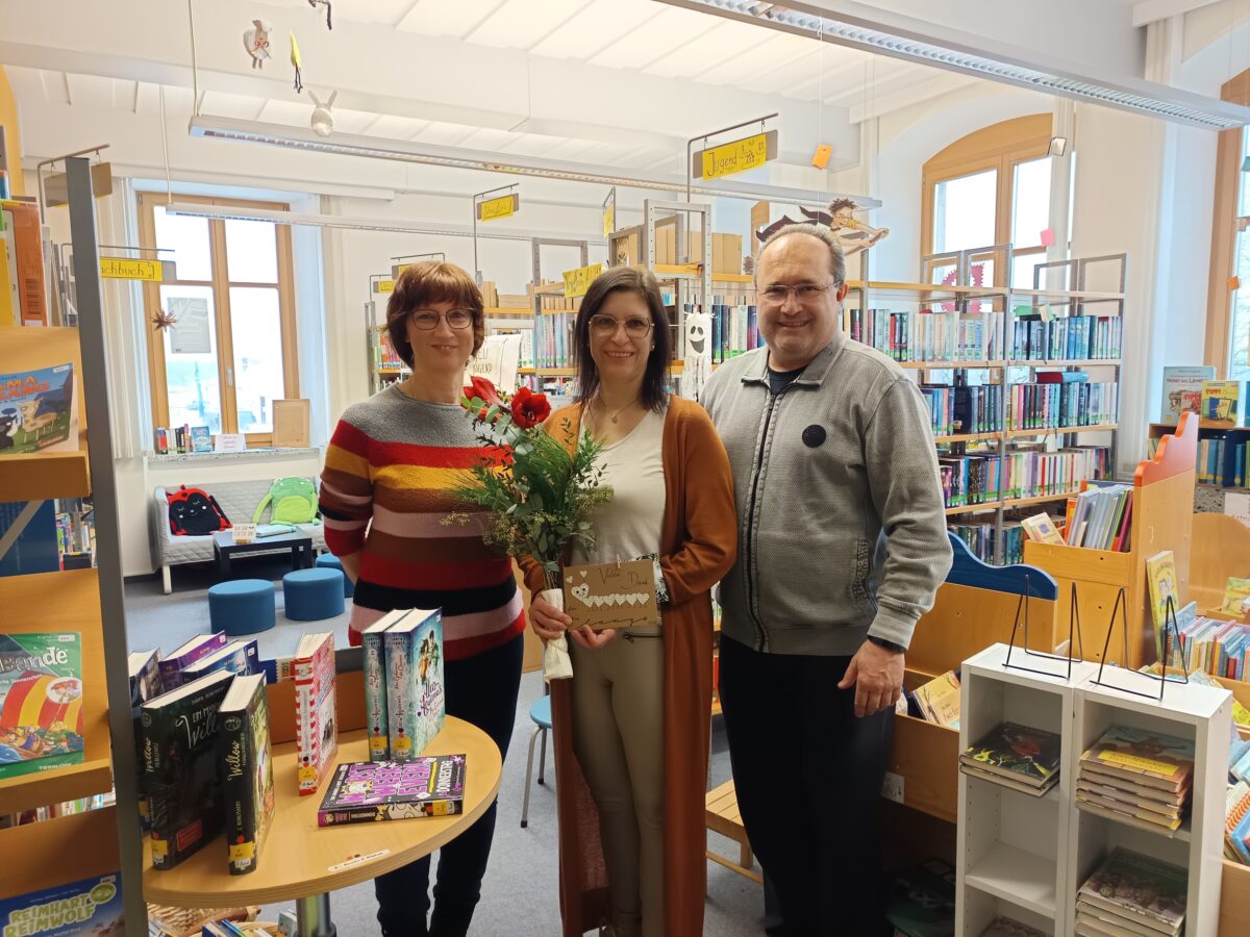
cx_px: 625
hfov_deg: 71.6
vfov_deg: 56.8
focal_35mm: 24
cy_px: 468
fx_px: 867
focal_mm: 5.31
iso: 390
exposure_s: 1/50
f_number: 1.7
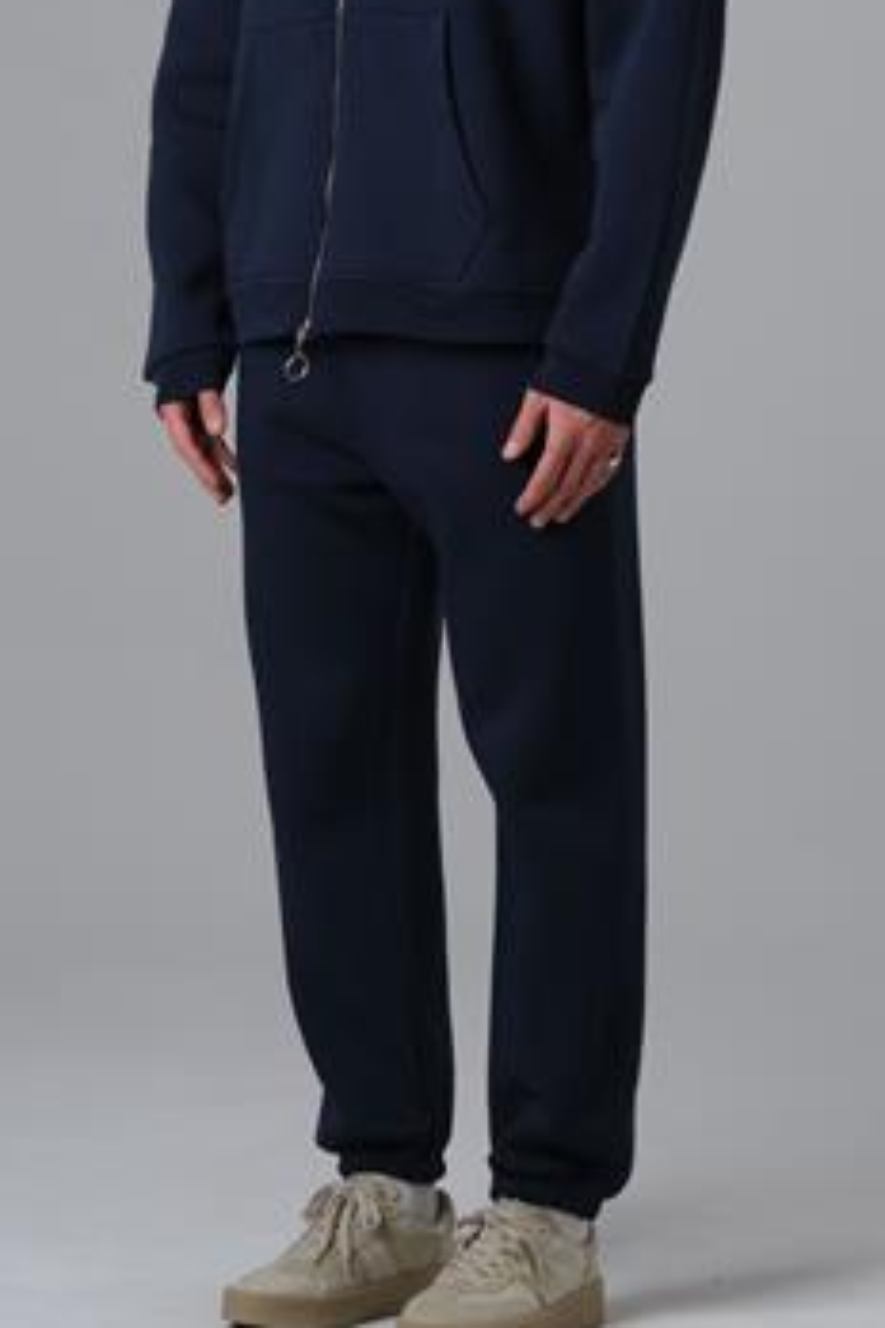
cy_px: 298
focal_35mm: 145
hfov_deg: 9.5
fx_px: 5346
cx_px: 488
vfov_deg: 14.1
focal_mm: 56.3
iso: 200
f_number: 11
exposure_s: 1/160
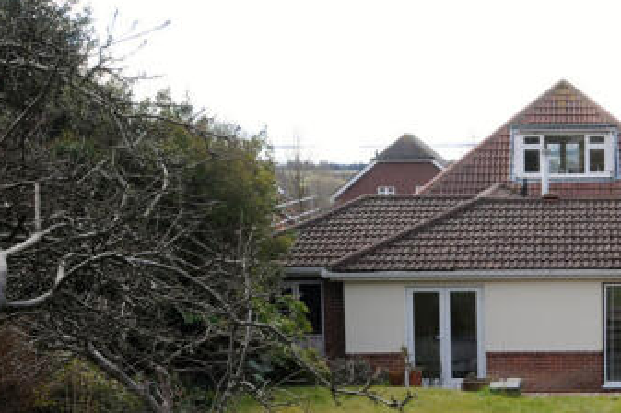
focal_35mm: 70
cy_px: 286
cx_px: 551
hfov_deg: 27.9
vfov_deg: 19.3
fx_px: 1206
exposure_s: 1/100
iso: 200
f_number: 11
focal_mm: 24
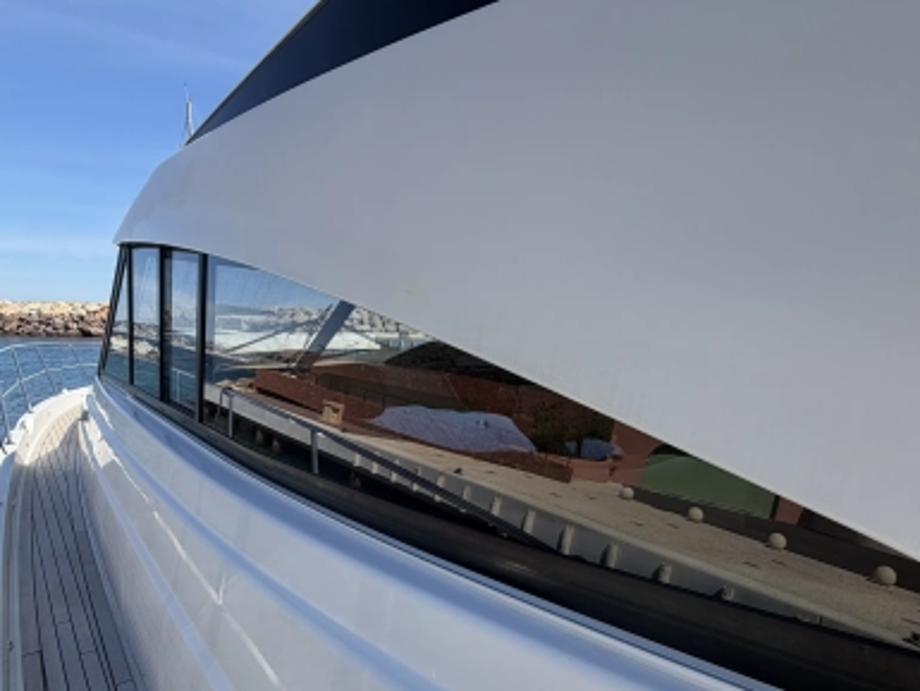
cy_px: 460
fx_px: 532
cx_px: 504
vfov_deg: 64.3
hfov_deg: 81.5
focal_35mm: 20
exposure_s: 1/770
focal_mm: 2.22
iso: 32
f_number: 2.2
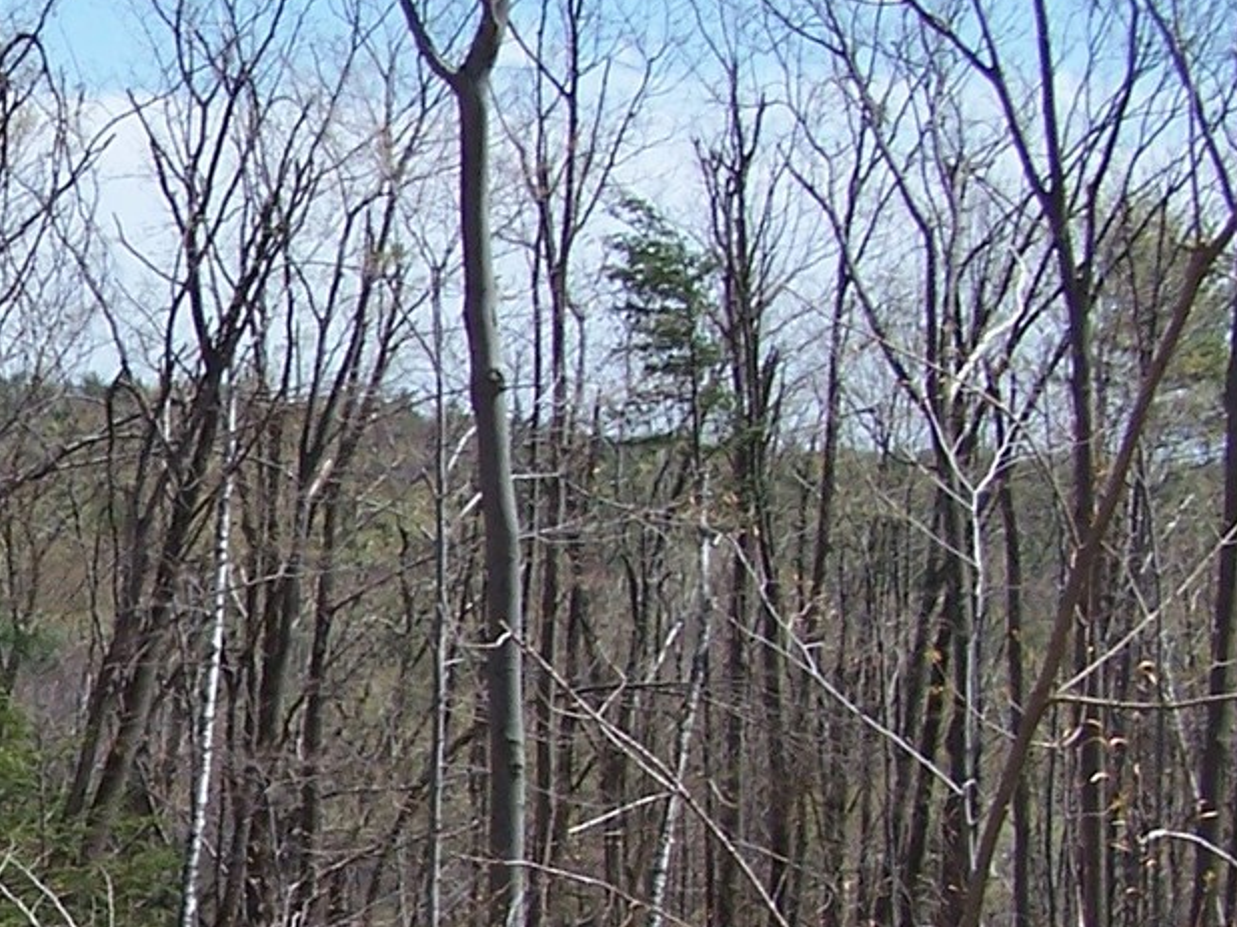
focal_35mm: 123
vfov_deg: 12.0
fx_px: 4394
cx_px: -388
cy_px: 799
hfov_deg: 15.2
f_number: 4
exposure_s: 1/750
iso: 80
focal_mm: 6.3
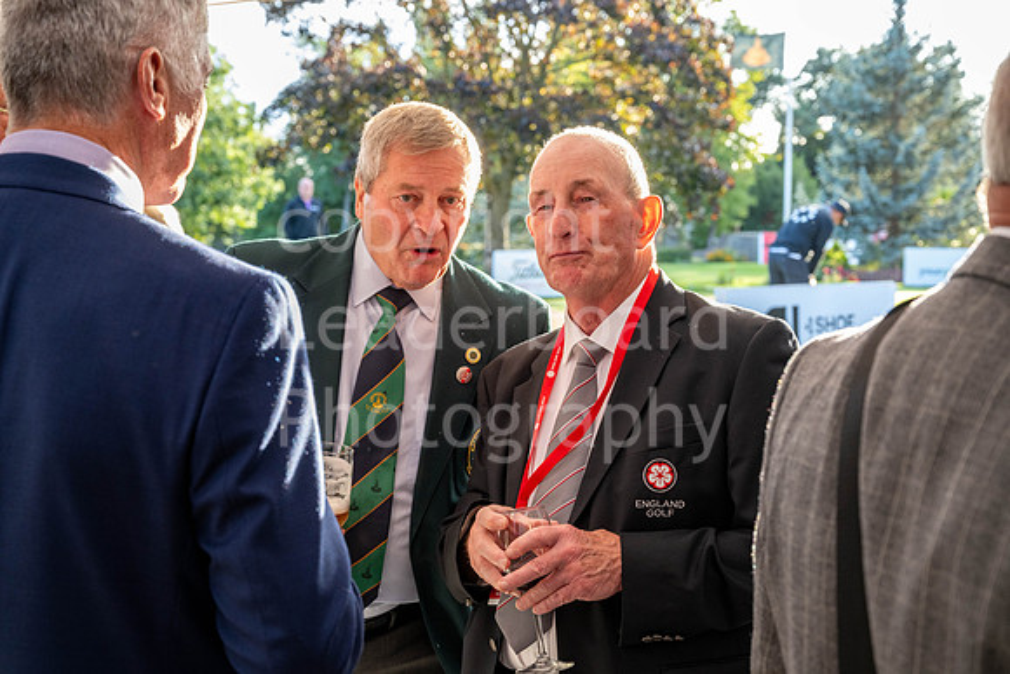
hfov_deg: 36.9
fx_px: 1515
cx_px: 505
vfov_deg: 25.1
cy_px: 337
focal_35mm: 54
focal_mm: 54
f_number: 5.6
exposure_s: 1/125
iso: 500
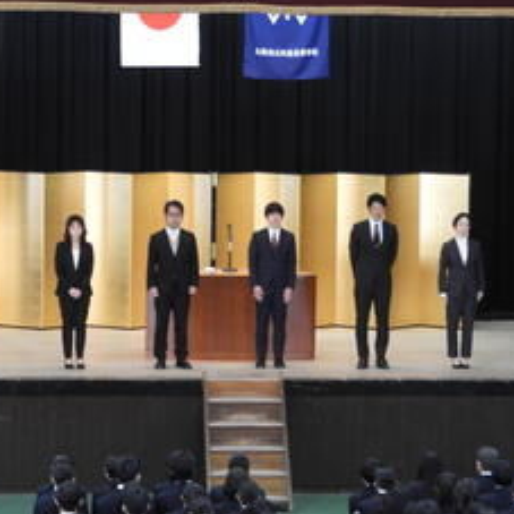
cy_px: 238
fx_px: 3007
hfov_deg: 9.8
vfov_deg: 9.8
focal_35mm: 179
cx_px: 238
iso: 400
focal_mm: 20.6
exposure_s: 1/20
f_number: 5
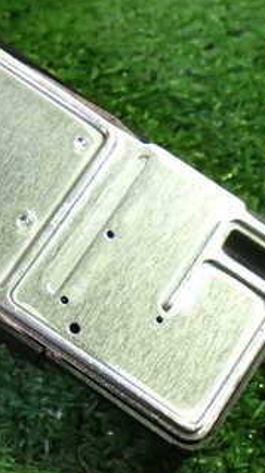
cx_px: 9
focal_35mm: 119
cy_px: 211
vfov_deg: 18.0
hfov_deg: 10.1
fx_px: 1489
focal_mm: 10.35
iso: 800
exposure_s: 1/40
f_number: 3.5
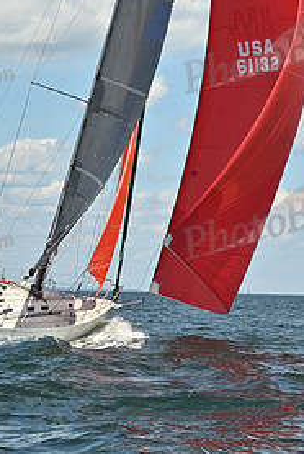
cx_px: 99
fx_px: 1845
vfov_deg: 13.8
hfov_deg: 9.4
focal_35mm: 146
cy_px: -10
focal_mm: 70
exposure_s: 1/1250
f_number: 8
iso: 250
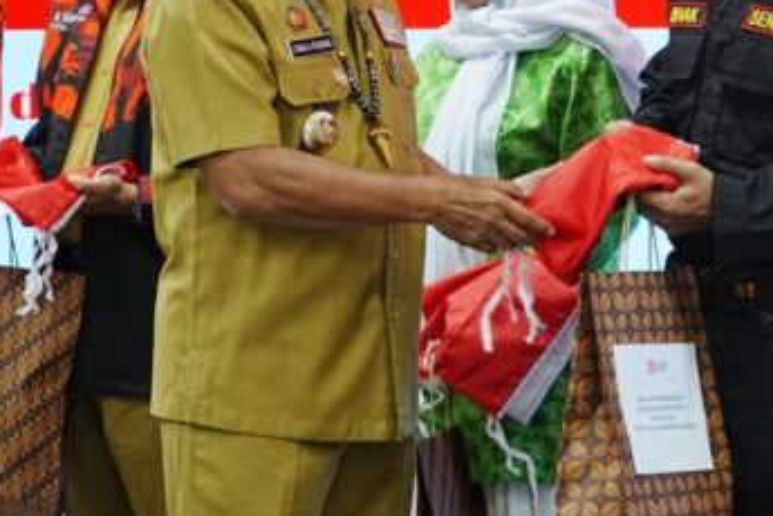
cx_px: 589
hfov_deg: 9.7
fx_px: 4552
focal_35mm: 212
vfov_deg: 6.5
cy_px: 55
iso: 2500
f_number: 6.3
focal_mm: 110
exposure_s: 1/125
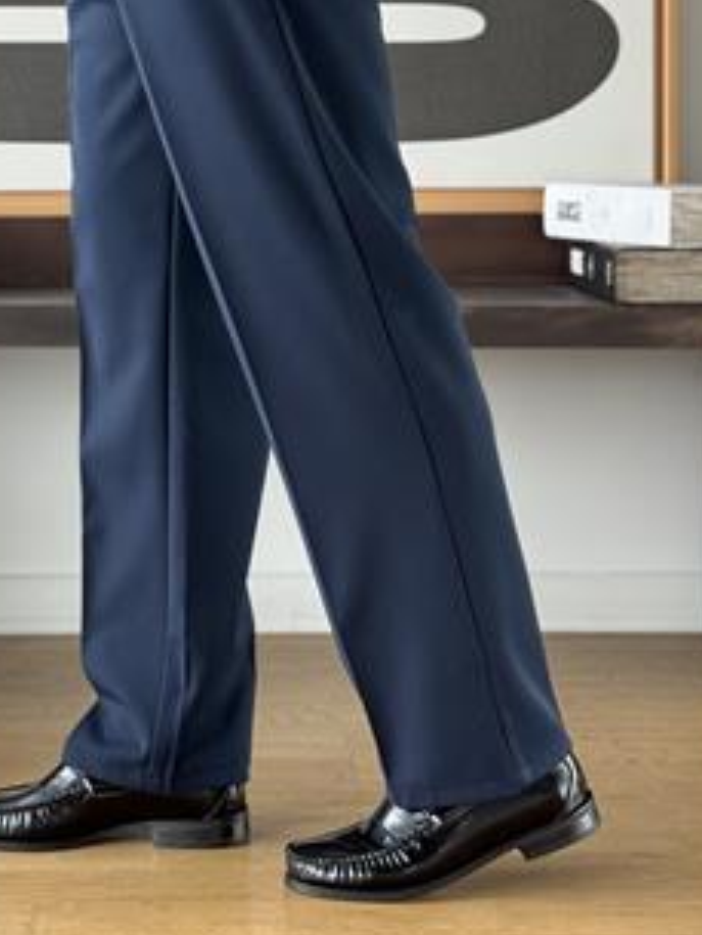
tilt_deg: -1.0
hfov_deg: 17.5
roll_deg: -0.2
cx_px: 227
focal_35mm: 84
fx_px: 2270
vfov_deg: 22.9
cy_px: 173
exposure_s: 1/132
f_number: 1.78
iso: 80
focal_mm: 6.76
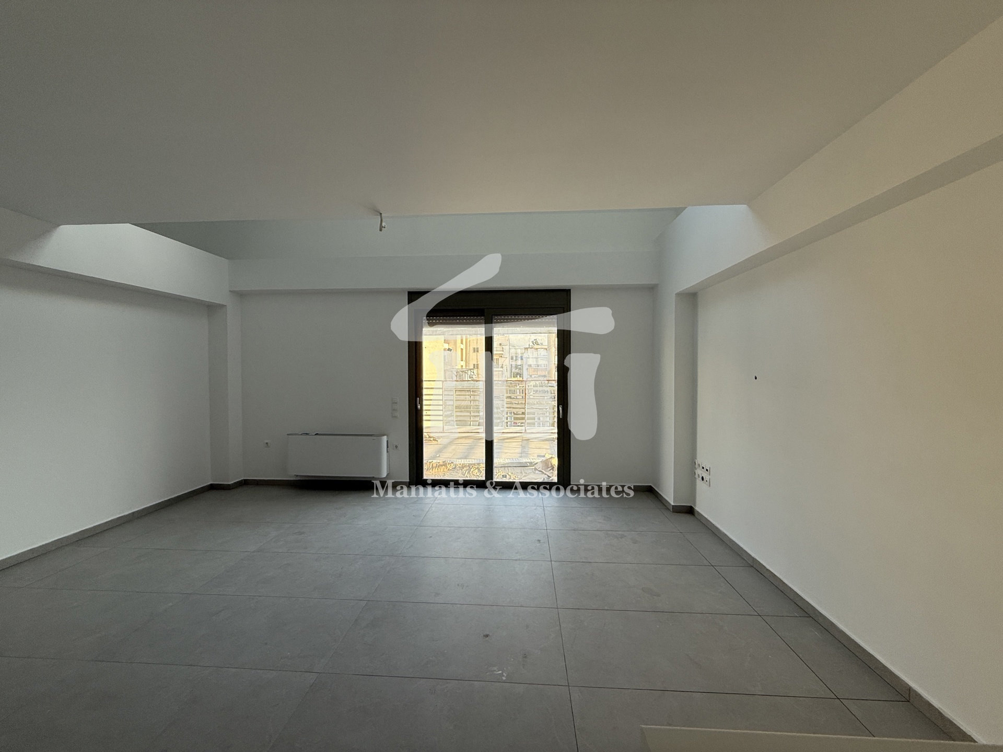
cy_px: 376
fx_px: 406
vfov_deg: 85.7
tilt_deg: -0.5
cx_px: 502
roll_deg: +0.1
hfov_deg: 102.1
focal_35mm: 14
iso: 64
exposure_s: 1/131
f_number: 2.2
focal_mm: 2.22
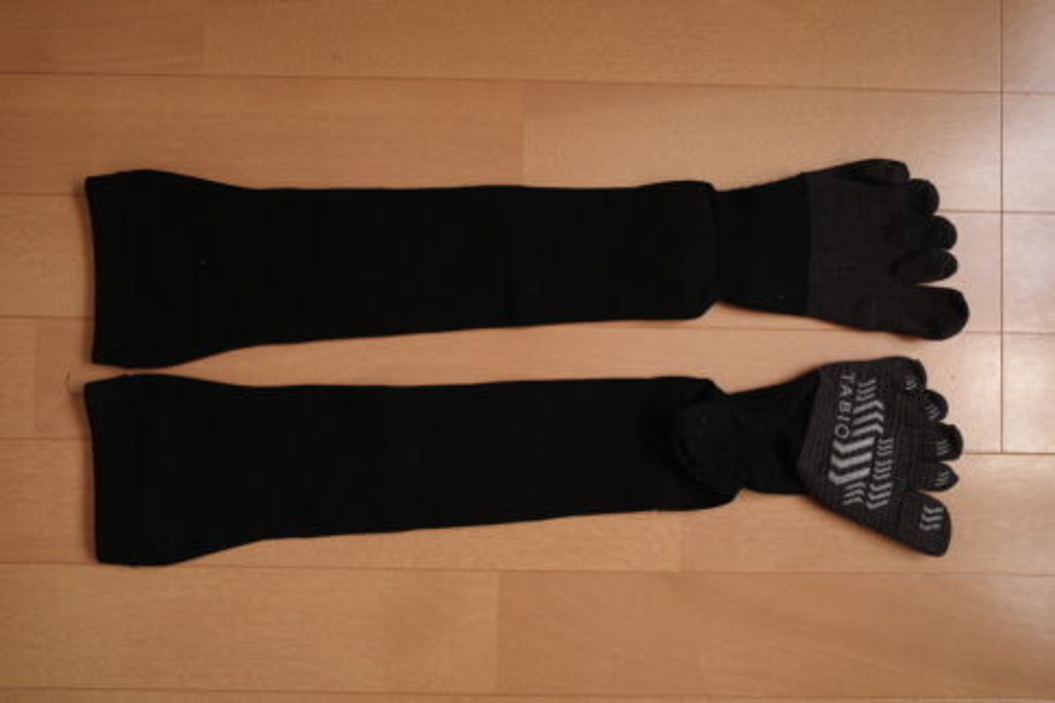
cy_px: 352
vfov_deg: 46.4
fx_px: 820
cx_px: 528
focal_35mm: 28
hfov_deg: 65.5
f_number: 2.8
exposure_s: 1/30
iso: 1000
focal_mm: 18.3
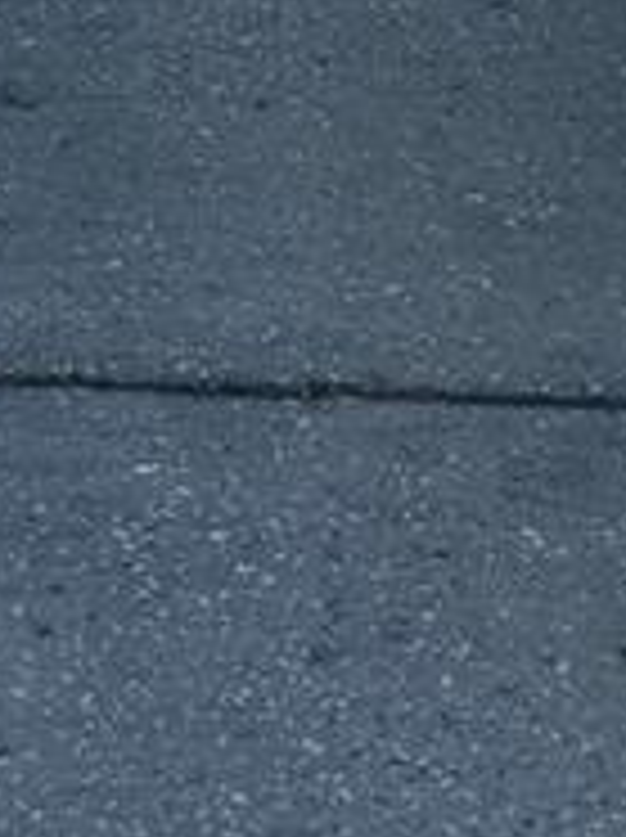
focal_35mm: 155
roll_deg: -0.9
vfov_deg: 10.0
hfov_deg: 9.5
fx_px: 3746
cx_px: 18
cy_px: -1570
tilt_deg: -3.6
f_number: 1.78
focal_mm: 6.76
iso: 100
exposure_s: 1/2053
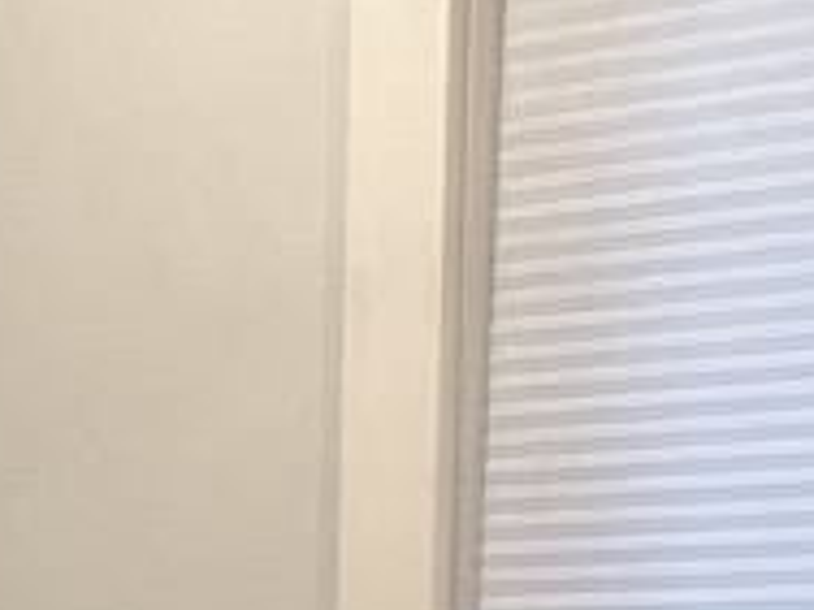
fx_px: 4491
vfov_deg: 7.3
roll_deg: +1.8
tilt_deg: -9.2
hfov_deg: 9.4
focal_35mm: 191
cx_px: -1035
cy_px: 1501
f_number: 1.8
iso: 100
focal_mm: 3.99
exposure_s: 1/60
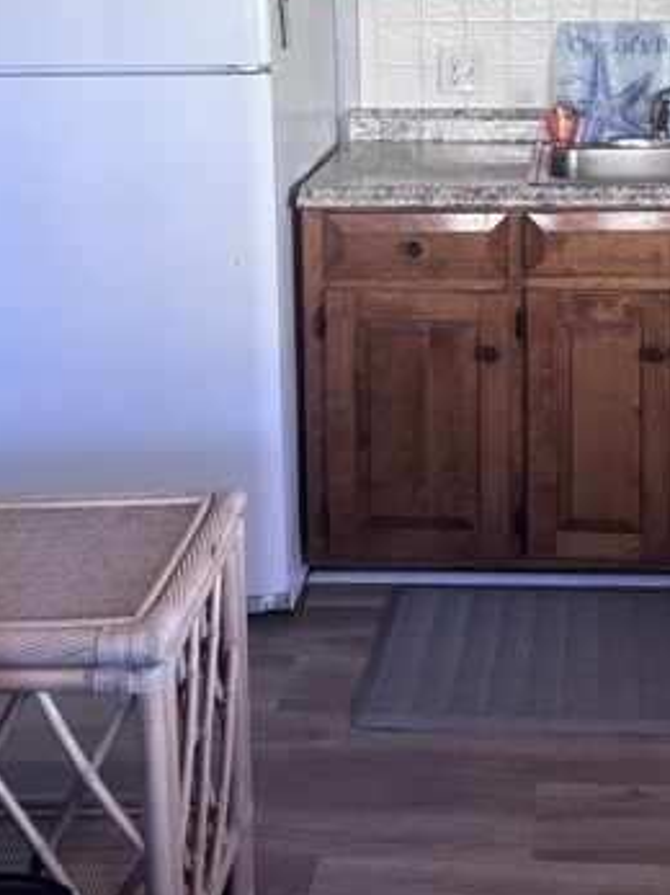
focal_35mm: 50
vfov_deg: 36.0
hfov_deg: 28.4
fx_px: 1291
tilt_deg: -7.5
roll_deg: +0.7
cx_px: 541
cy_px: 94
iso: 125
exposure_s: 1/60
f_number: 1.6
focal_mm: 5.96
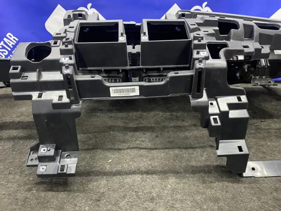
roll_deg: -0.1
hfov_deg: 67.3
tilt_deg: -27.7
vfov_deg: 53.1
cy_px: 106
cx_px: 140
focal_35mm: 26
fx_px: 211
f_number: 1.8
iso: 500
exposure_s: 1/33
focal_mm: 4.25
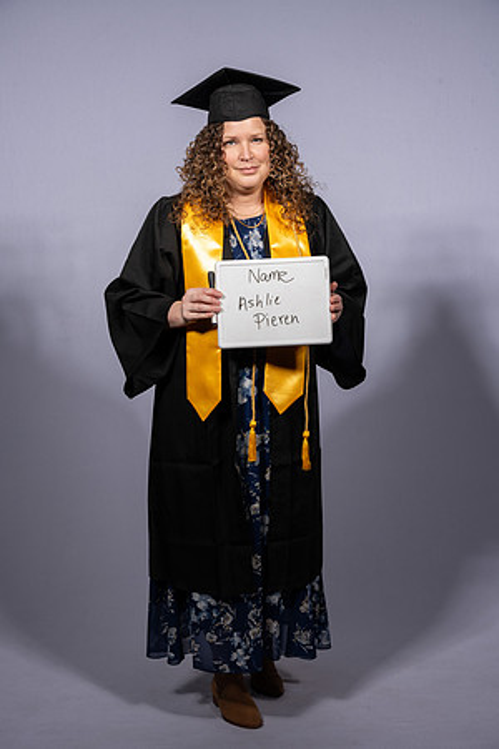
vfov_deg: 31.0
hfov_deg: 20.9
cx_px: 250
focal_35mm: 65
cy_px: 374
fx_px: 1351
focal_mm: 65
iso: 100
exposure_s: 1/200
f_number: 8
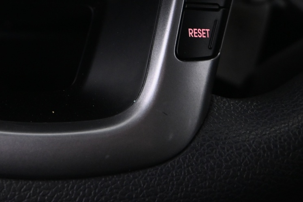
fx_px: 437
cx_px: 37
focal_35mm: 52
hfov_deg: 36.1
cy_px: -13
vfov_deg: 24.4
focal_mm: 16
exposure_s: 1/13
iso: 1600
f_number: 3.5
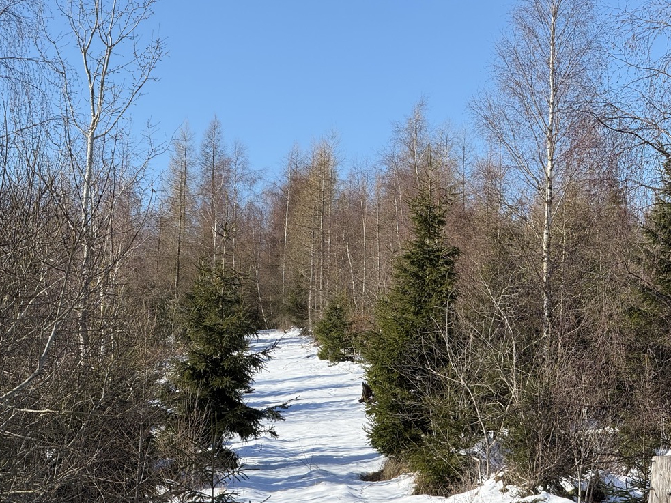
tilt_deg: +5.2
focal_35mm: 125
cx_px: 342
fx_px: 2423
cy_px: 248
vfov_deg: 11.9
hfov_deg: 15.8
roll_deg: -1.5
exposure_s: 1/860
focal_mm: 15.66
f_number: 2.8
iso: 50
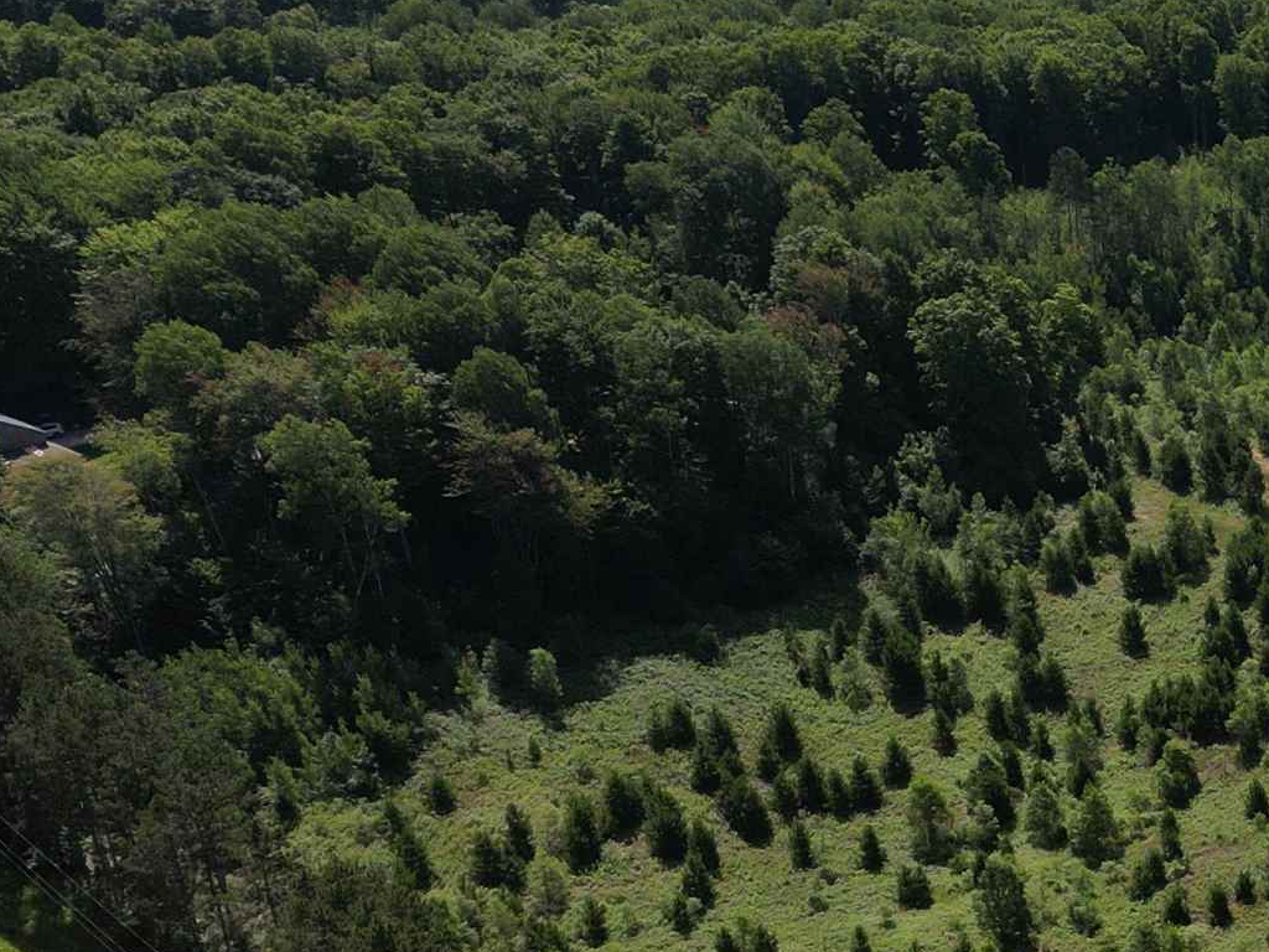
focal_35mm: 72
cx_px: 1561
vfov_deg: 20.0
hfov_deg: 24.3
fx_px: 2639
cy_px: 888
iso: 100
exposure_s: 1/160
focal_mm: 6.72
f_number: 1.7
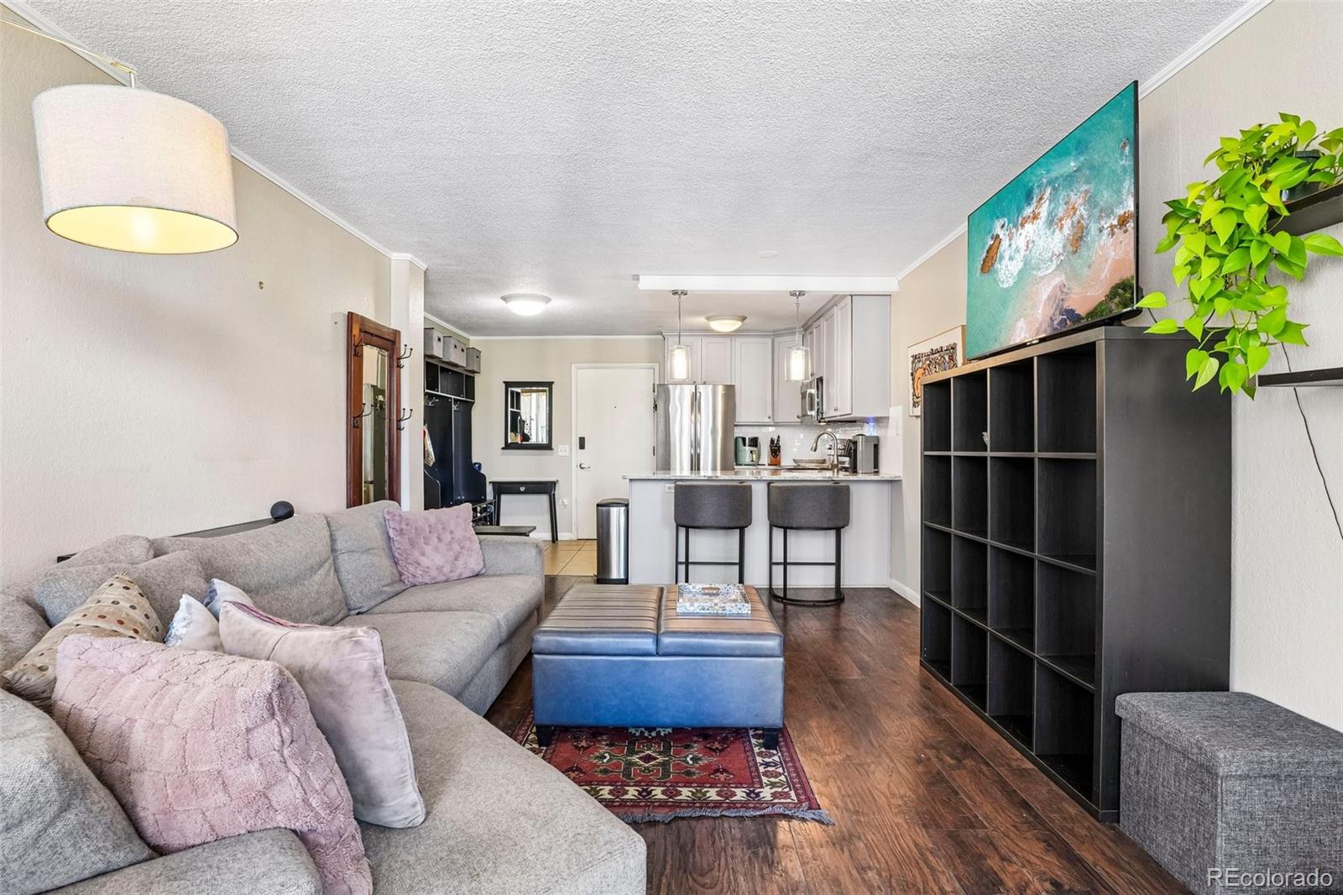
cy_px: 448
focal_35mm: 16
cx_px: 672
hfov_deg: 95.0
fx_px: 615
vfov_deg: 72.0
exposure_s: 1/10
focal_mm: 11
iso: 500
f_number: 8
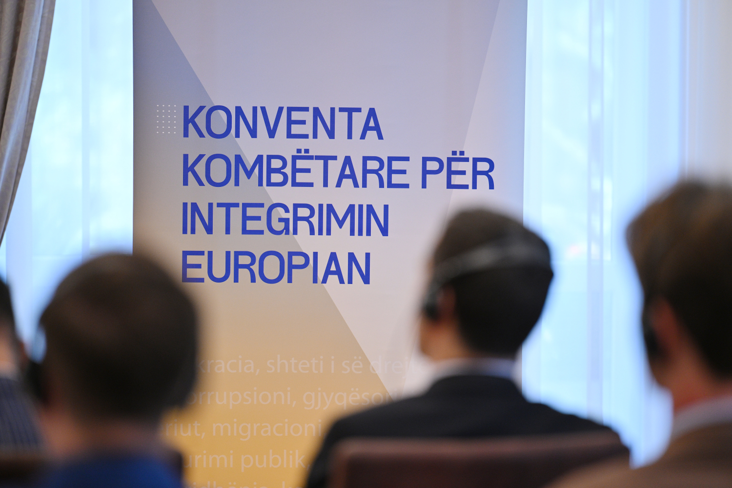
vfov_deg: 6.9
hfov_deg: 10.3
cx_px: 366
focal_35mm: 200
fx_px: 4066
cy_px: 244
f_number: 2.8
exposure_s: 1/250
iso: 800
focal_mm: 200
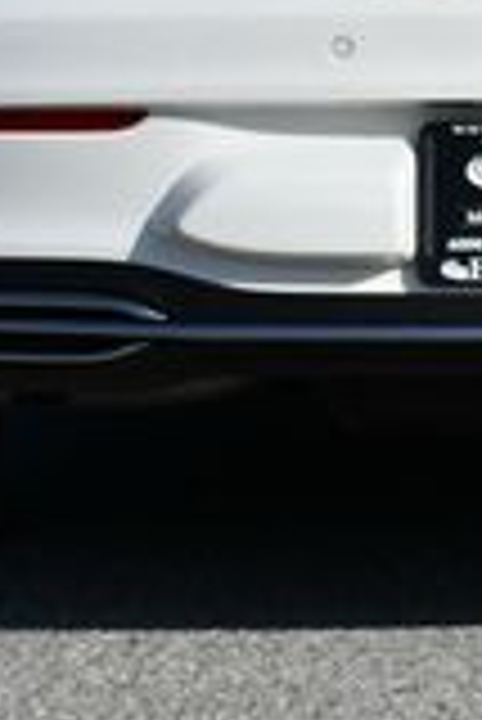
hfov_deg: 5.0
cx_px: 545
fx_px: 5450
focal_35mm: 272
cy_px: -108
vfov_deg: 7.5
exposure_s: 1/320
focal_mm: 34
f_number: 9
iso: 100
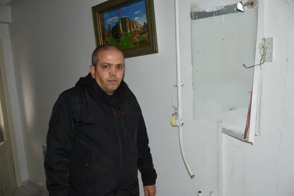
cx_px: 147
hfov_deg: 67.4
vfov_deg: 47.9
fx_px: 220
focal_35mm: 27
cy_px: 98
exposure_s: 1/60
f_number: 4.5
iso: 640
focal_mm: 18
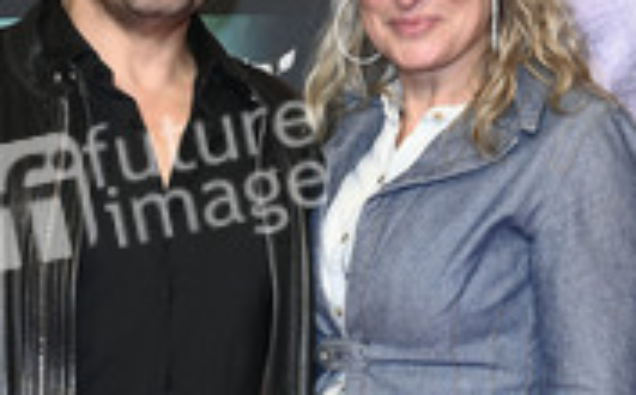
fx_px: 2596
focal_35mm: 150
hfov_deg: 14.0
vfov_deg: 8.7
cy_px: 366
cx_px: 248
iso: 1600
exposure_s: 1/200
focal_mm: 65
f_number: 5.6
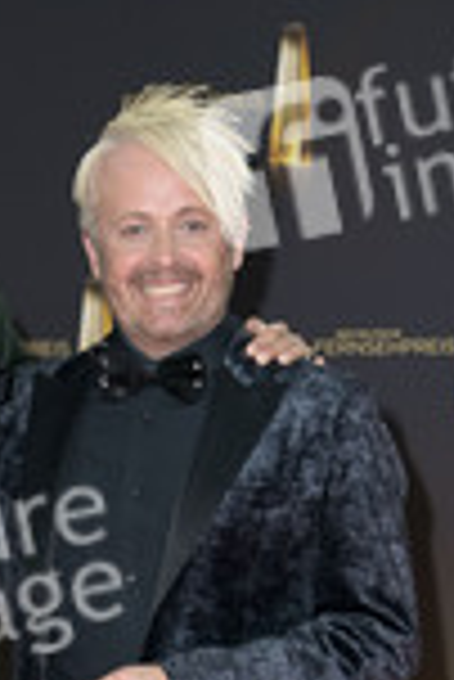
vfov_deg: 11.7
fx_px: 3246
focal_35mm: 172
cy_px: 820
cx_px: 22
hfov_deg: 8.0
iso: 640
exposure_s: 1/250
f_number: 5.6
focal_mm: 65
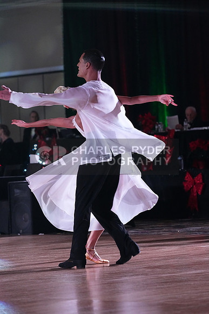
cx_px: 104
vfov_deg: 11.2
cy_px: 157
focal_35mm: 184
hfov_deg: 7.5
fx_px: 1601
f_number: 5.6
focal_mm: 184
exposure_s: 1/400
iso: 8000
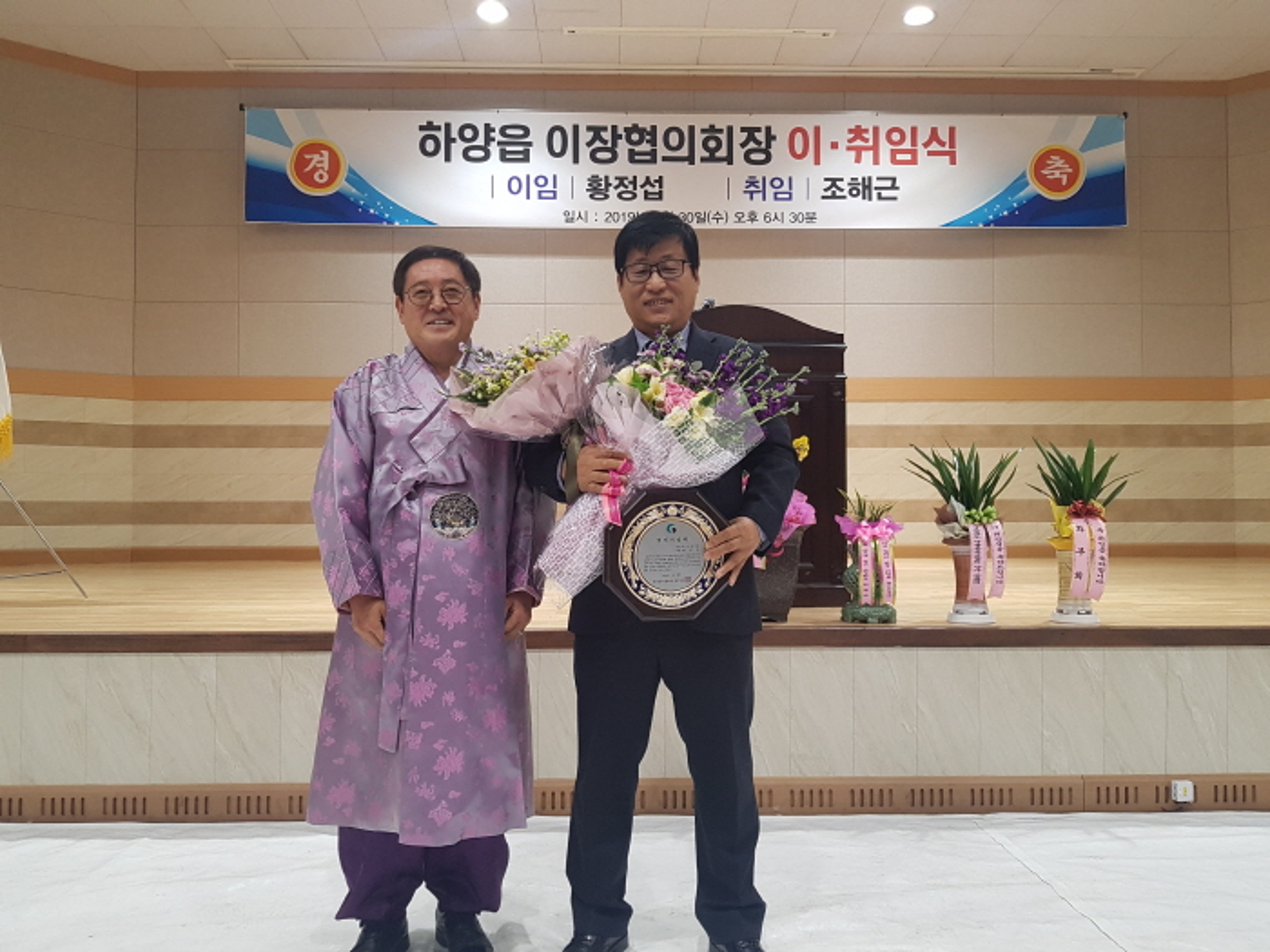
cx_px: 635
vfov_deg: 53.1
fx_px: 954
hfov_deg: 67.3
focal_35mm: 26
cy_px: 476
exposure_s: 1/60
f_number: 1.7
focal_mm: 4.2
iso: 125
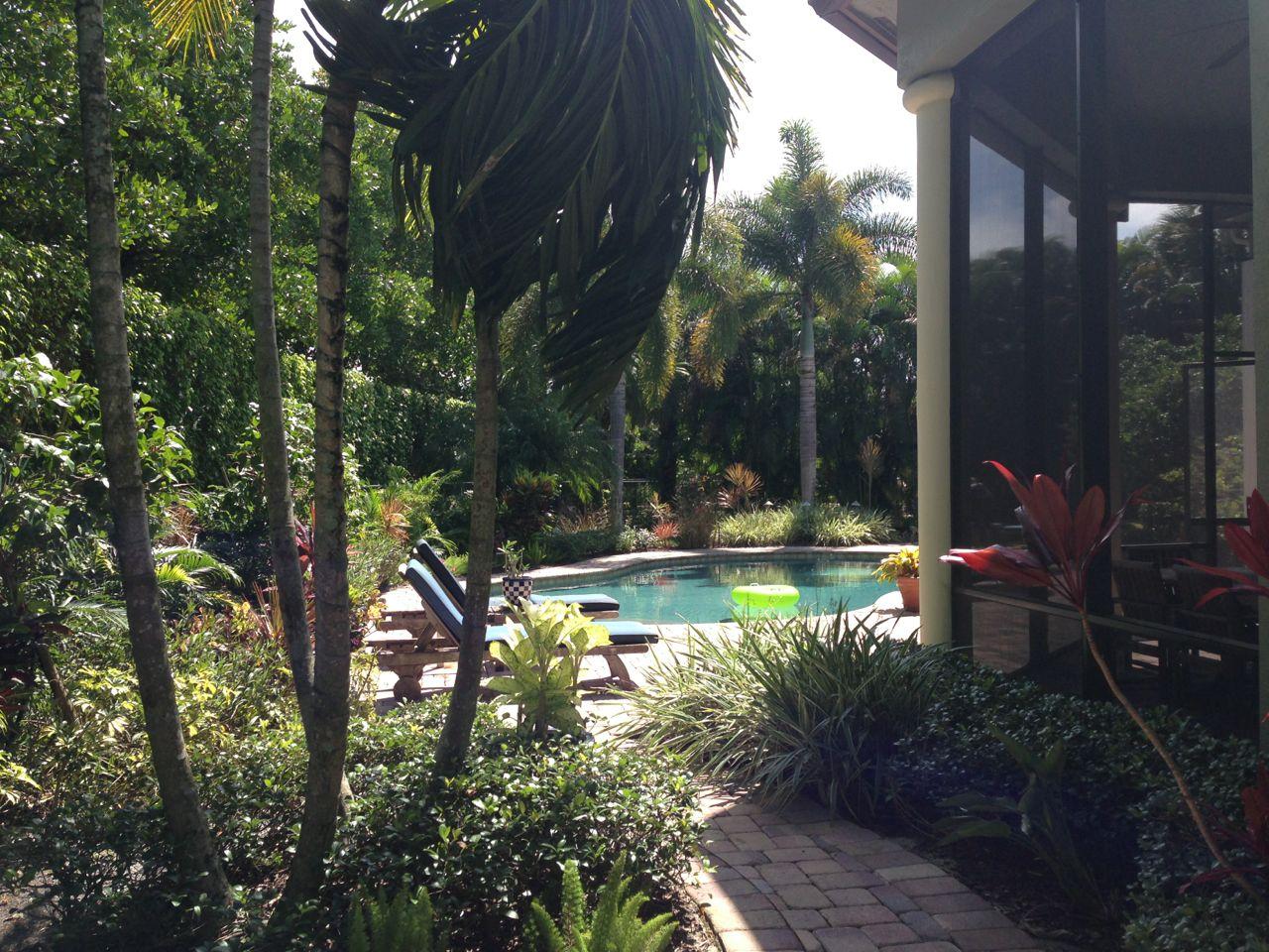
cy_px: 476
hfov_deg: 55.4
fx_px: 1210
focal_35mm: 33
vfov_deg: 42.9
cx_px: 634
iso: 50
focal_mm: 4.12
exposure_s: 1/686
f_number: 2.4
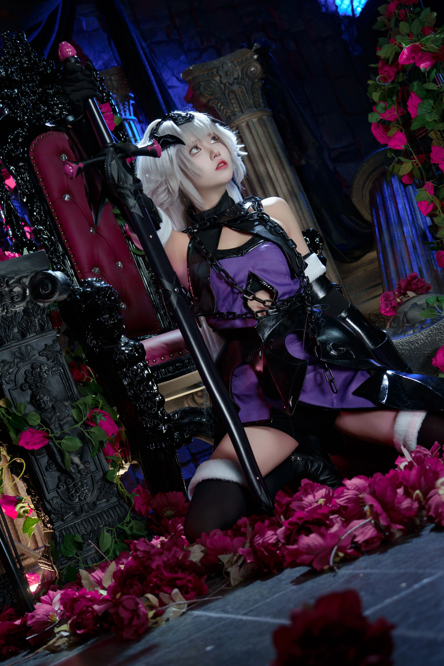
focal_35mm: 48
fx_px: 888
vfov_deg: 41.1
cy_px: 333
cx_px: 222
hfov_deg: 28.1
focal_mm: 32
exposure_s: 1/80
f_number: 4
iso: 640
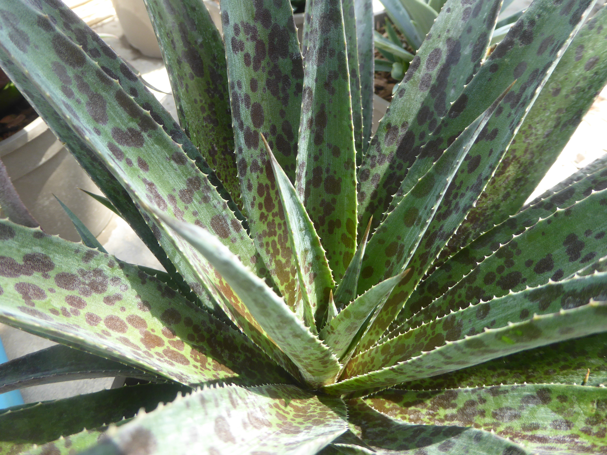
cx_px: 304
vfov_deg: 56.8
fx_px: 421
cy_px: 228
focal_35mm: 24
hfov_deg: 71.6
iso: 100
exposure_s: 1/160
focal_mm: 4.3
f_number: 3.3
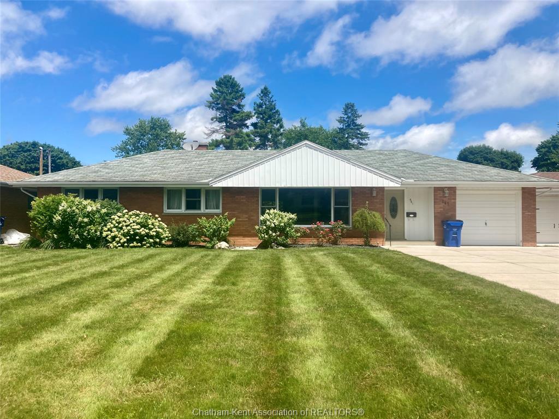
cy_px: 210
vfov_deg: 49.7
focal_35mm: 28
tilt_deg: +1.8
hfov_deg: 63.4
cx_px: 280
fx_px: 452
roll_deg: -0.5
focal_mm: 3.99
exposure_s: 1/2667
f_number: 1.8
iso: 25
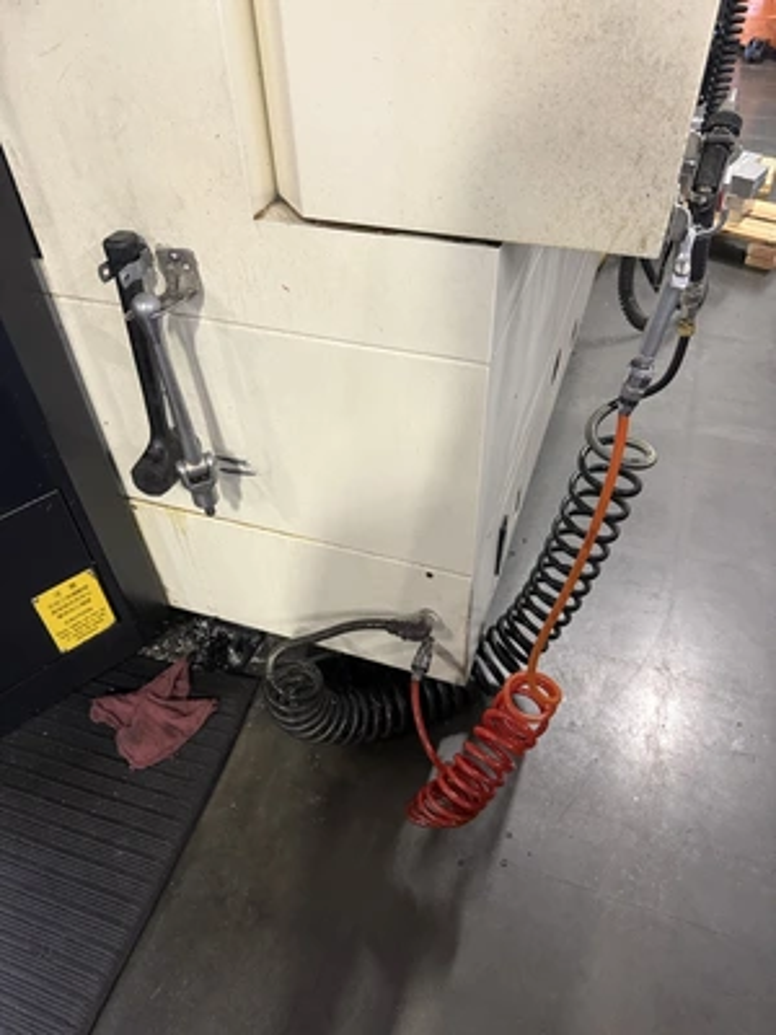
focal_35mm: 24
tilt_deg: -44.2
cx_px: 388
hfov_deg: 56.8
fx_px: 717
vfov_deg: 71.6
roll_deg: +3.0
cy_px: 518
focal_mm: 6.76
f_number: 1.78
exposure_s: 1/60
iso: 400
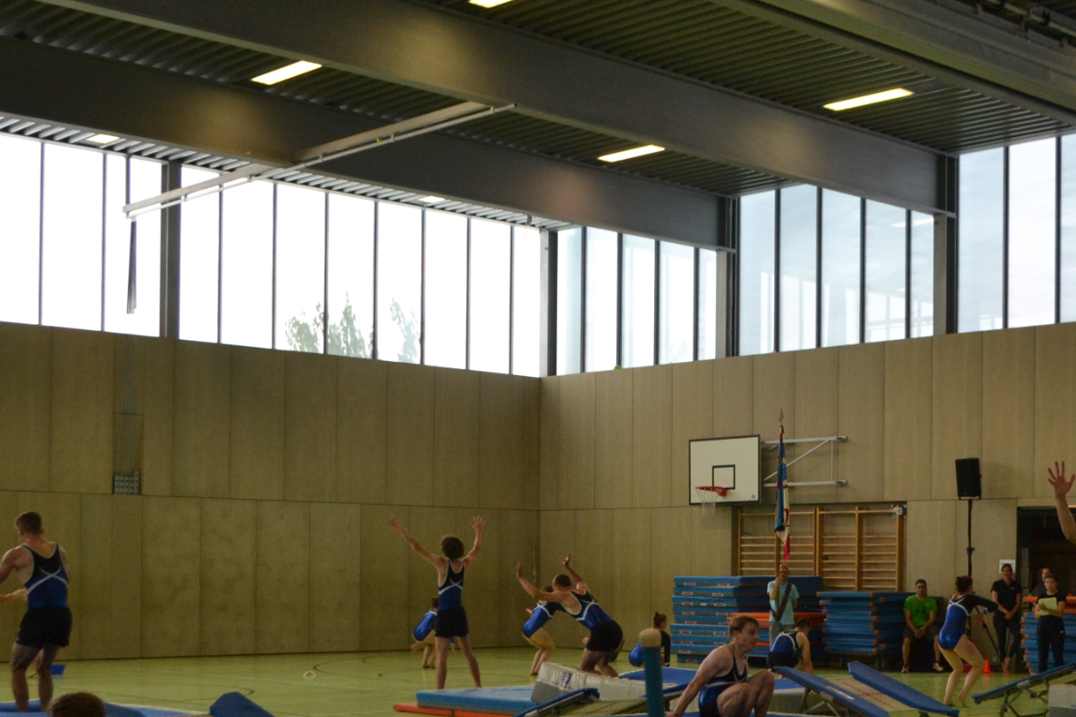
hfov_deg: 33.5
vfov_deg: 22.7
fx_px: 1763
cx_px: 752
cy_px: 567
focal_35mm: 59
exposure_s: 1/500
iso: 720
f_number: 3.8
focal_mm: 22
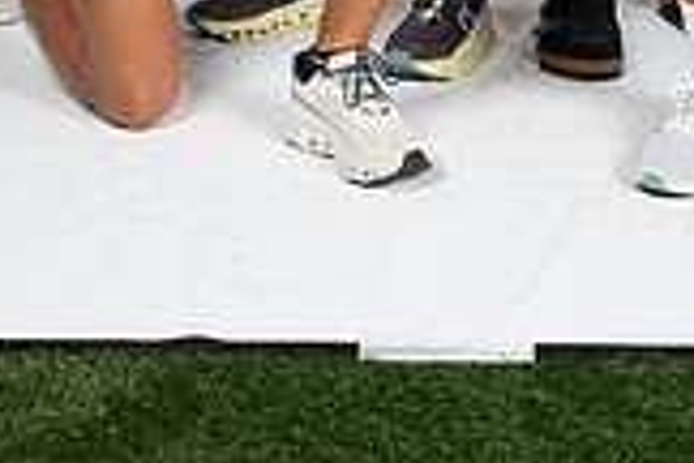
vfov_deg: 8.5
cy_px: -446
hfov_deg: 13.4
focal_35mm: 153
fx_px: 2949
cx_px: 531
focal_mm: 55
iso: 250
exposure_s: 1/400
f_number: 7.1
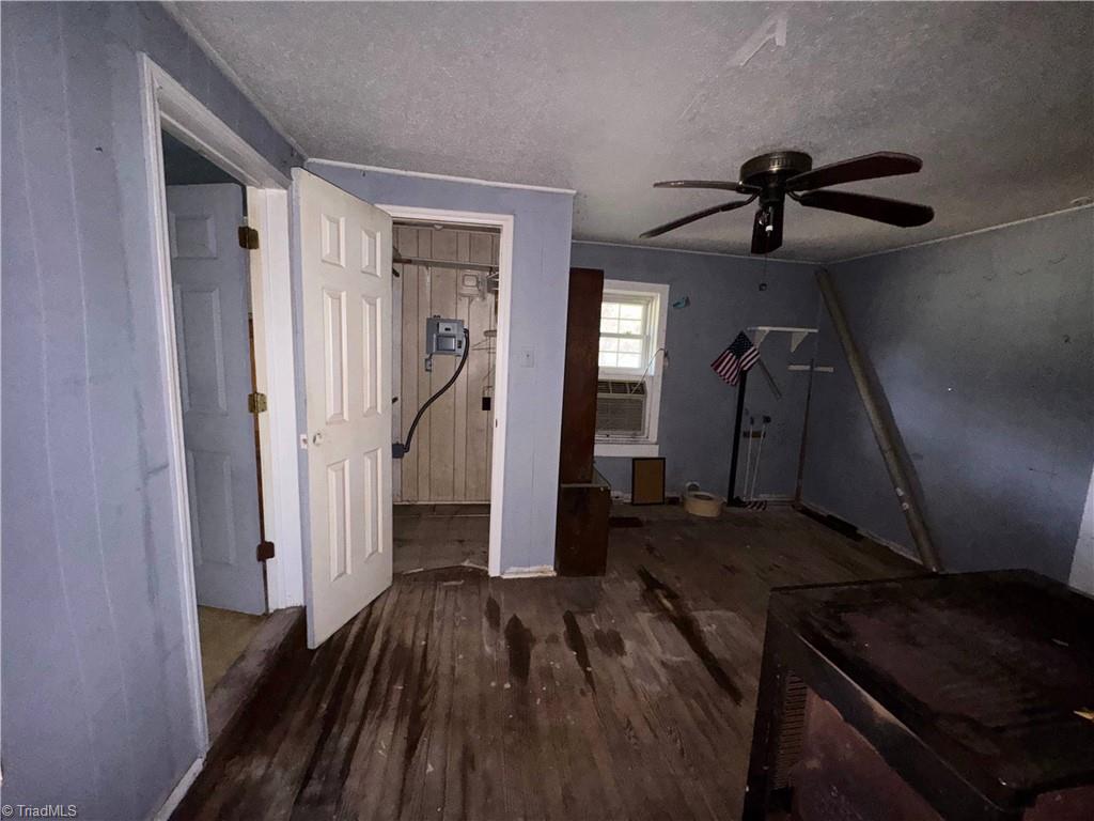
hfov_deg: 102.1
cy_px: 410
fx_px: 442
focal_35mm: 14
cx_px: 547
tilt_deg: -8.2
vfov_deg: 85.7
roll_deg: -3.0
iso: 250
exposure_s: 1/31
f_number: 2.2
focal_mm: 2.22
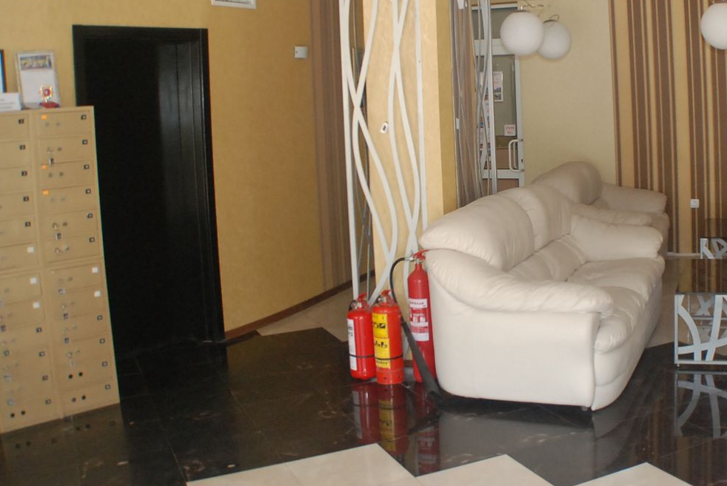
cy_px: 162
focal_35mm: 55
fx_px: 1112
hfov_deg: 35.8
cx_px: 495
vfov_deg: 24.6
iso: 1000
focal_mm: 24
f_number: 5
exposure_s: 1/100
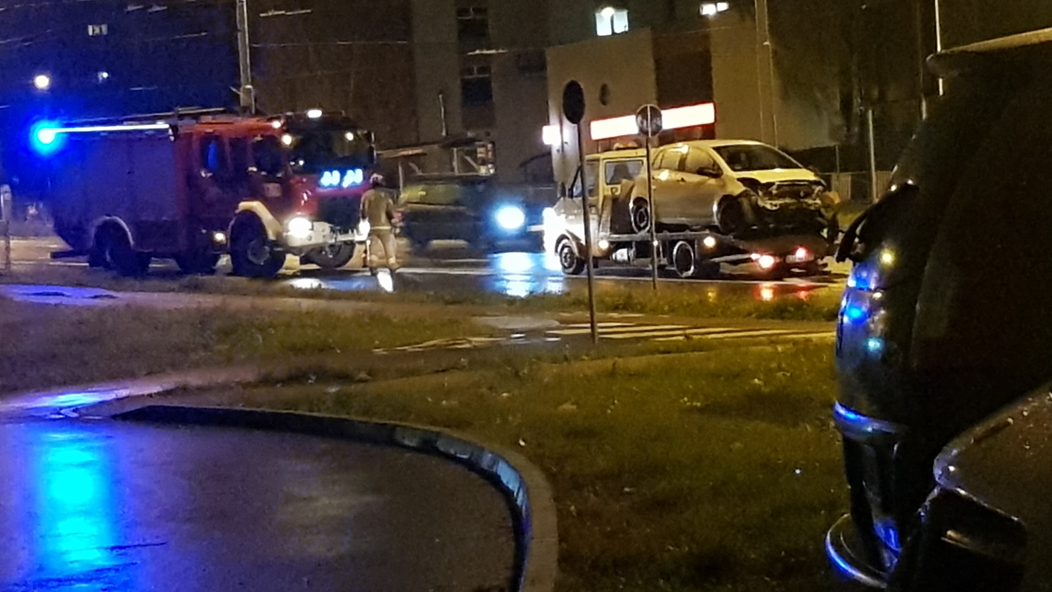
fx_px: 948
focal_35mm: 34
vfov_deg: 34.7
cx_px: 480
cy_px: 300
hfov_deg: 57.9
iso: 1000
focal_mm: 4.2
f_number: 1.7
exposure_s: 1/33
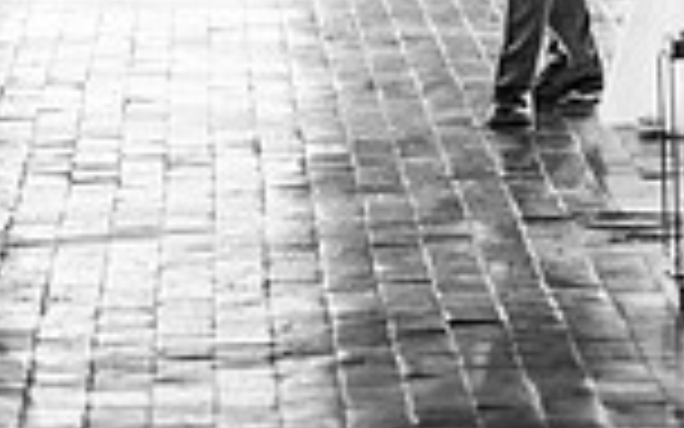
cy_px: -95
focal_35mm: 257
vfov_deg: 5.1
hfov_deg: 8.1
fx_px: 4791
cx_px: 628
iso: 220
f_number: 1.8
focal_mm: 85
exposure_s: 1/200
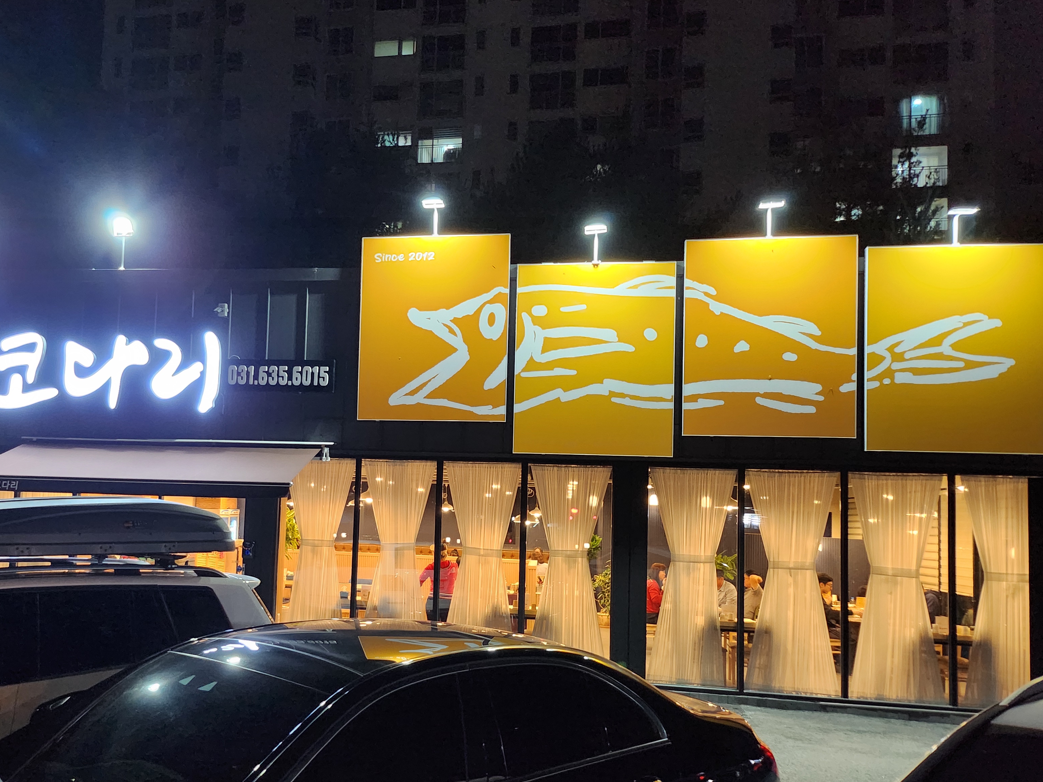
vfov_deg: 45.3
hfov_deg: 57.7
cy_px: 445
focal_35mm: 31
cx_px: 402
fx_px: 934
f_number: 1.8
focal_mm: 5
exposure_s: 1/120
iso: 1000
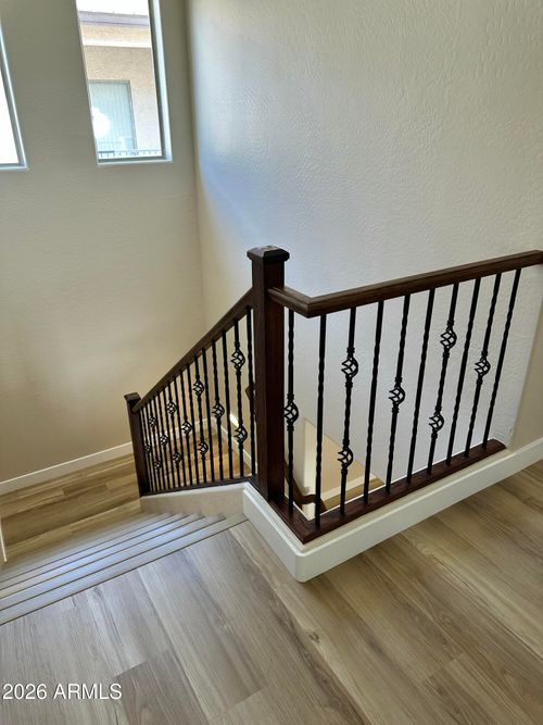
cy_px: 362
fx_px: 502
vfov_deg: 71.6
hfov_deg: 56.8
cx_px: 272
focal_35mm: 24
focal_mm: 6.86
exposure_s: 1/120
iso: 160
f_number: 1.78
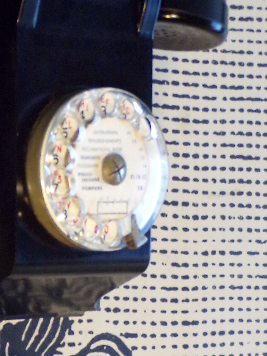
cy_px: 200
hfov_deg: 9.9
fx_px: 1542
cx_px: 51
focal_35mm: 150
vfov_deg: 13.2
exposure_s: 1/20
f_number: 3.8
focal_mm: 11.6
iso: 400
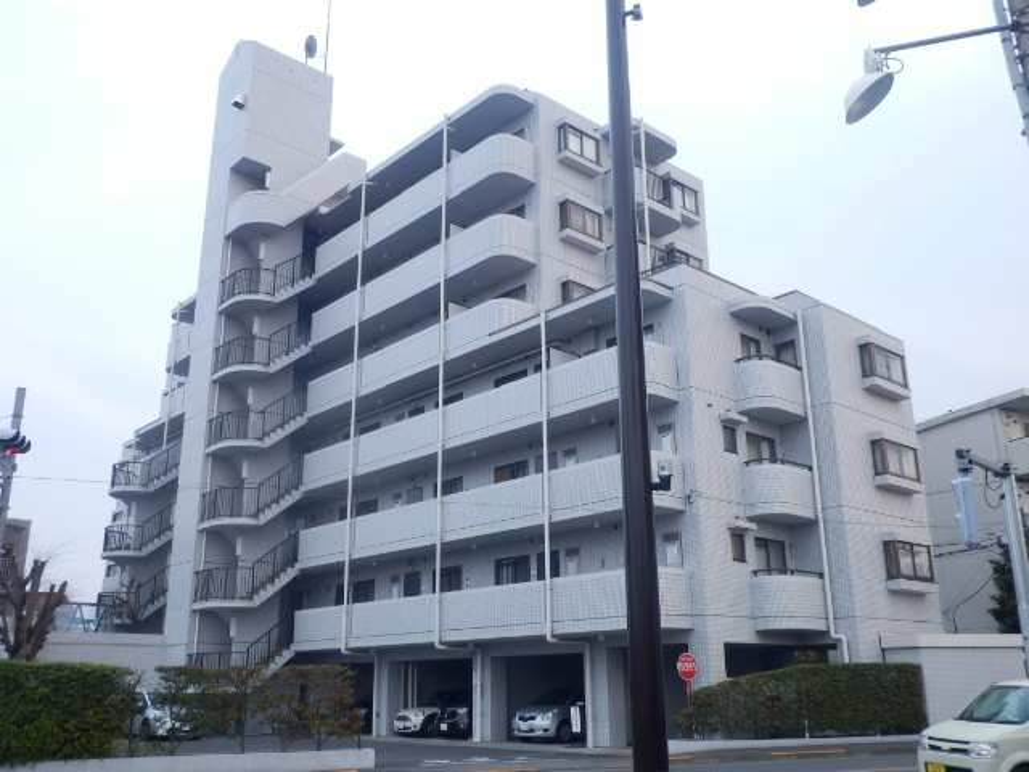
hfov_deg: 50.1
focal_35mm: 37
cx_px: 514
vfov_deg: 38.7
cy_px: 386
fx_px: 1100
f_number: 3.9
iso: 125
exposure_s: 1/40
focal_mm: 6.6
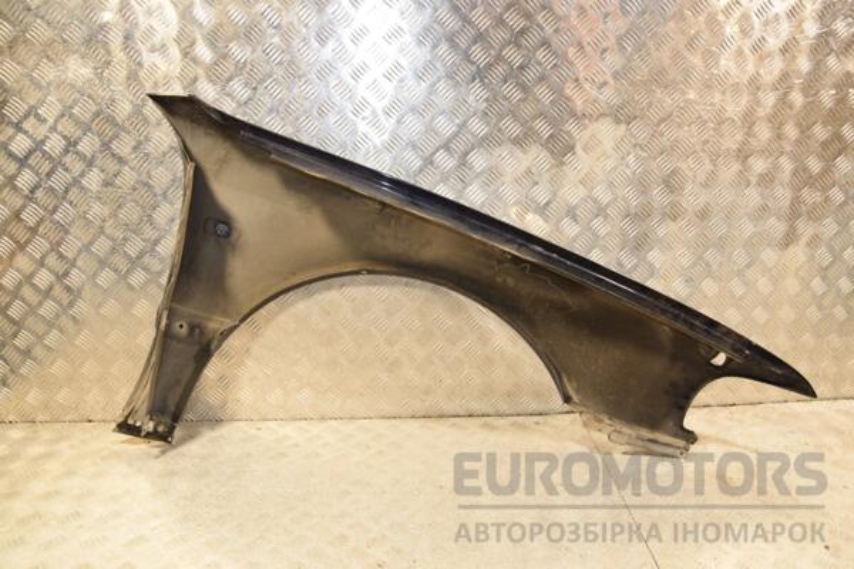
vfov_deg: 47.9
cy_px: 284
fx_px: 640
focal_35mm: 27
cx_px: 427
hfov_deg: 67.4
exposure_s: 1/200
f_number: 5.6
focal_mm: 18
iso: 800
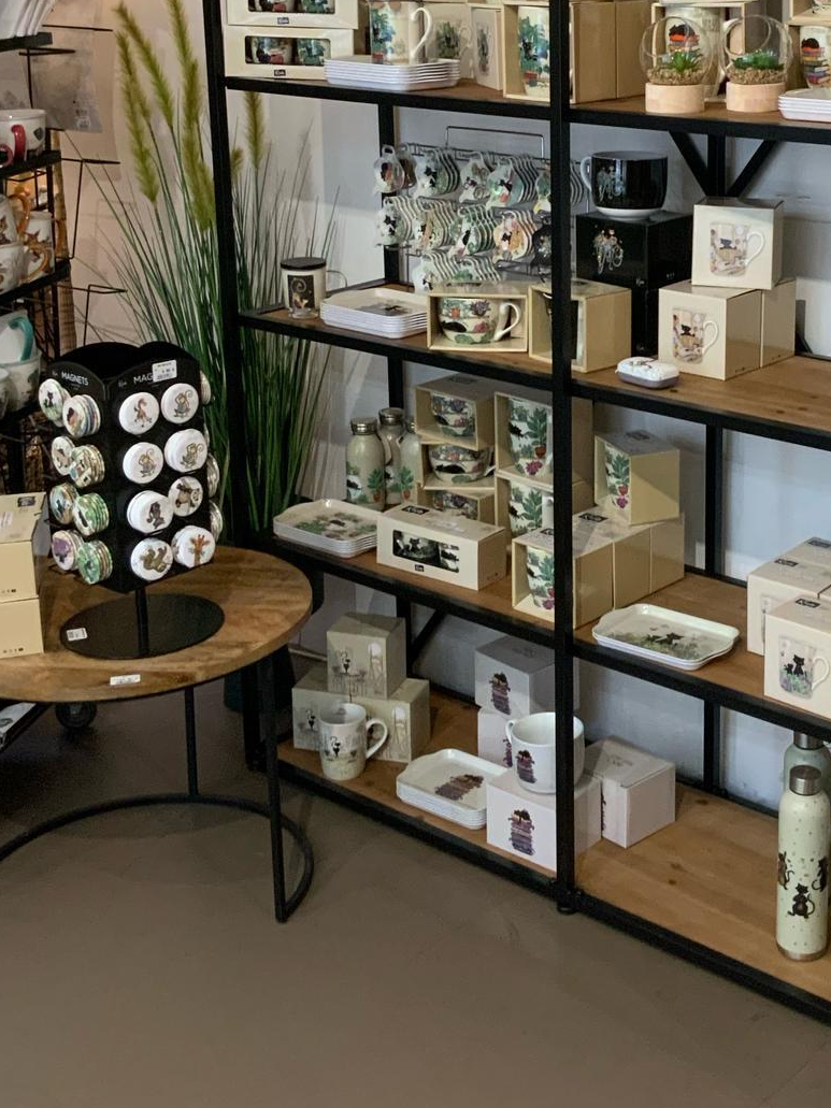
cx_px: 598
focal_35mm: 54
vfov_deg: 34.9
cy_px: 305
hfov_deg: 26.8
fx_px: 1729
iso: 160
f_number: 1.8
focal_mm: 3
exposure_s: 1/50
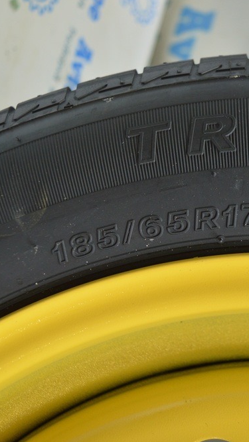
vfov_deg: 39.2
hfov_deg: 22.5
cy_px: 222
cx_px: 179
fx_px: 622
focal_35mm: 53
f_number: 3.8
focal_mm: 22
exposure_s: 1/40
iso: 400
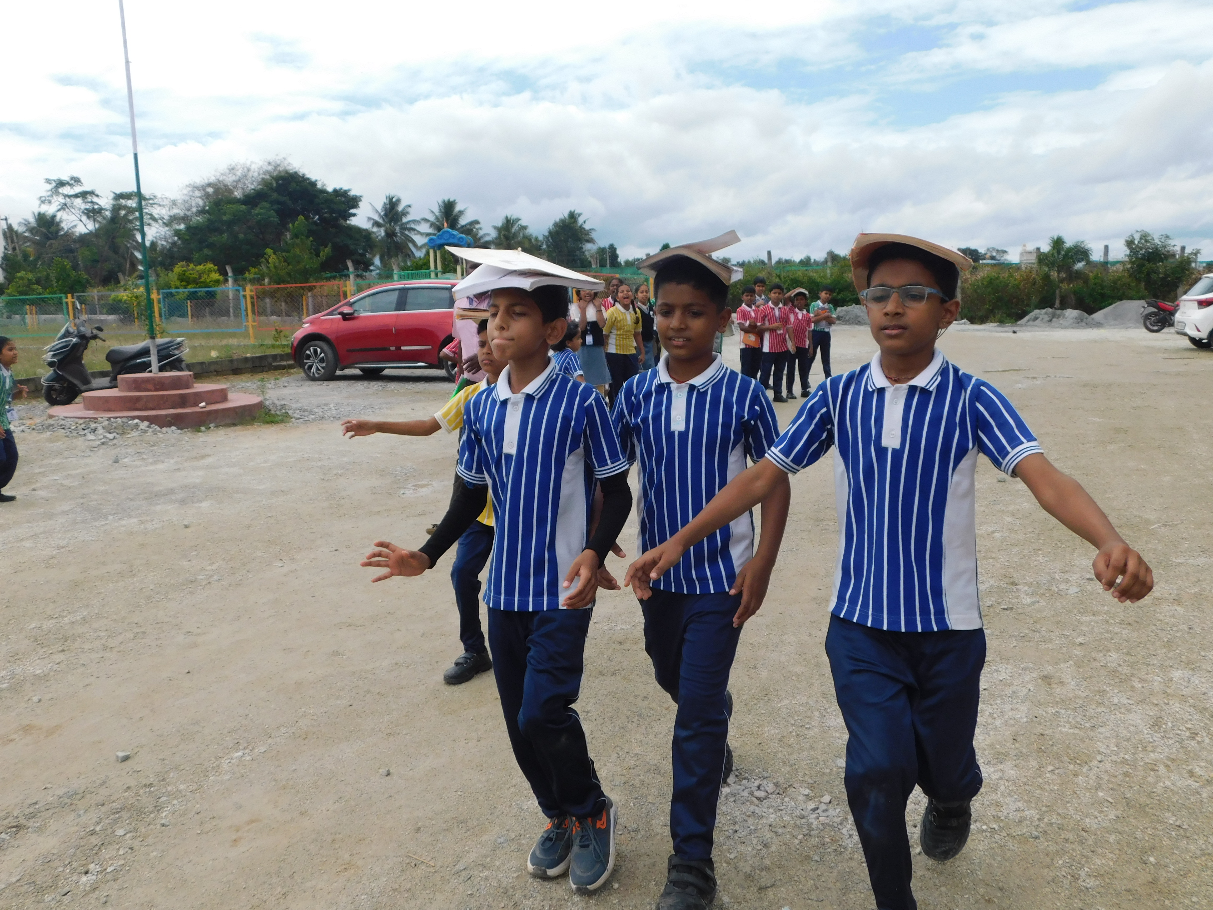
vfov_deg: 46.8
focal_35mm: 30
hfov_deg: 60.0
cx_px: 606
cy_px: 455
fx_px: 1051
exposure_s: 1/1250
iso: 125
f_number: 3.2
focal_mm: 5.3
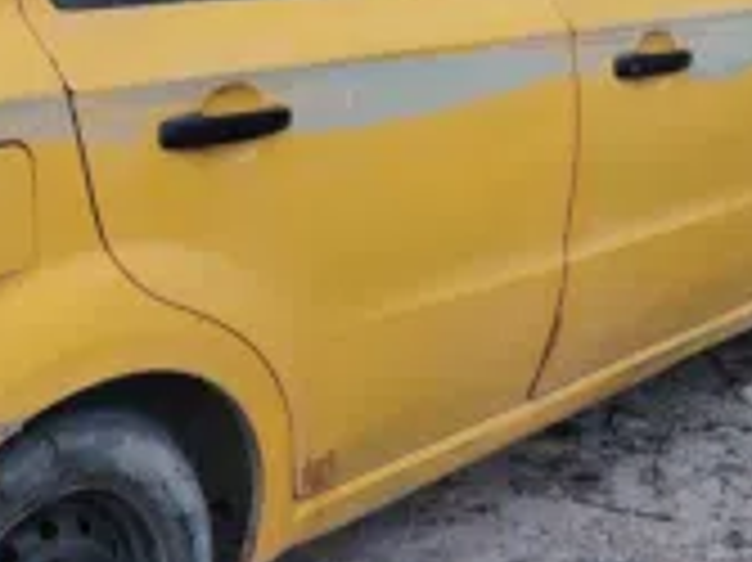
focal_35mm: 92
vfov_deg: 15.7
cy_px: -18
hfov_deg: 21.3
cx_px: 329
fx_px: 1997
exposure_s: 1/50
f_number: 1.75
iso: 259
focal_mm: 5.25
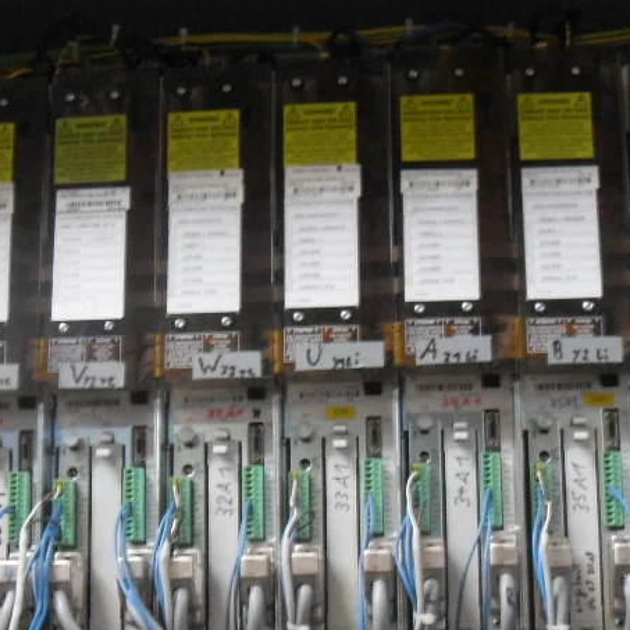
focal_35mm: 74
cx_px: 370
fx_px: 1524
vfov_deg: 23.0
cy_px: 502
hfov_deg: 23.3
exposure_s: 1/6
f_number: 2.8
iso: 200
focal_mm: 6.3
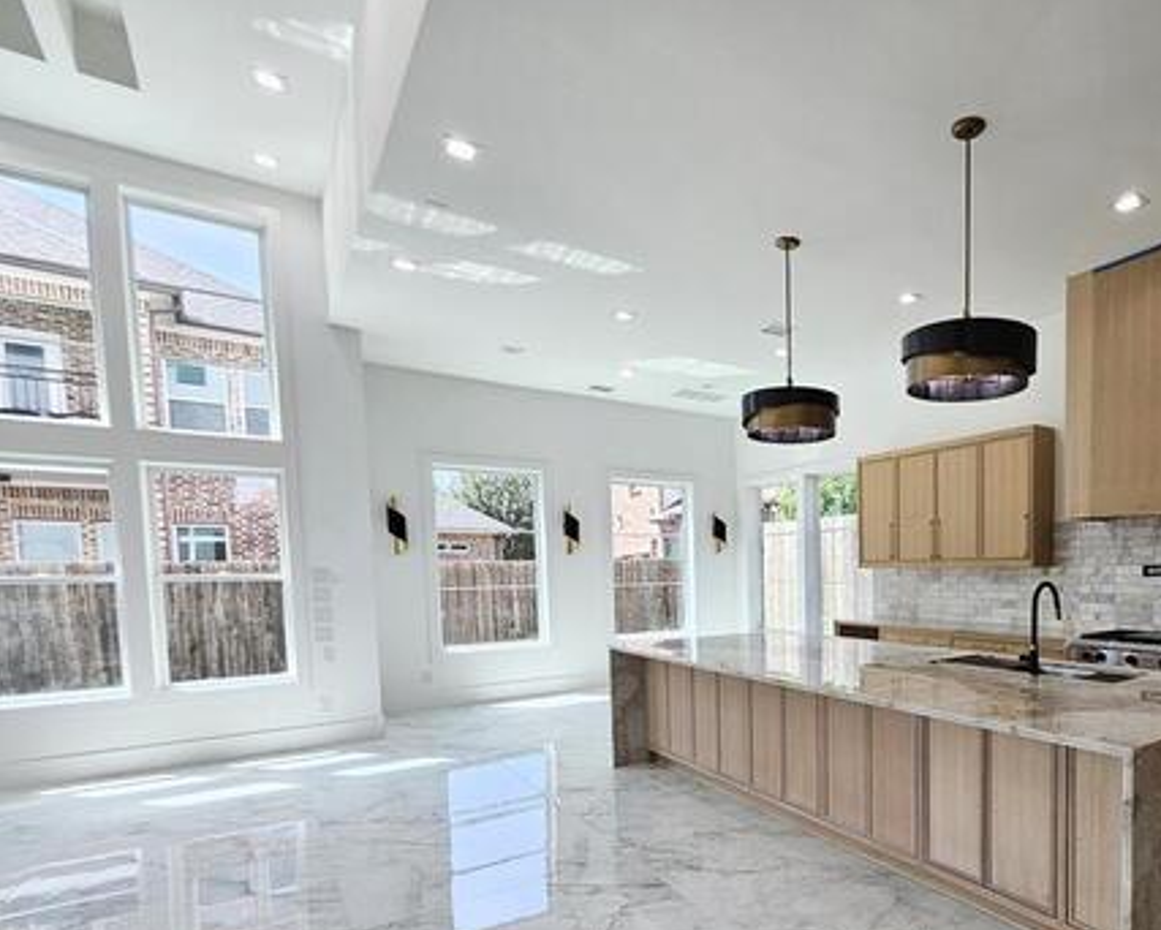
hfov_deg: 78.9
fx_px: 653
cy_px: 620
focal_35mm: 19
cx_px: 824
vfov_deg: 68.9
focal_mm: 1.74
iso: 32
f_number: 2.2
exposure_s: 1/132
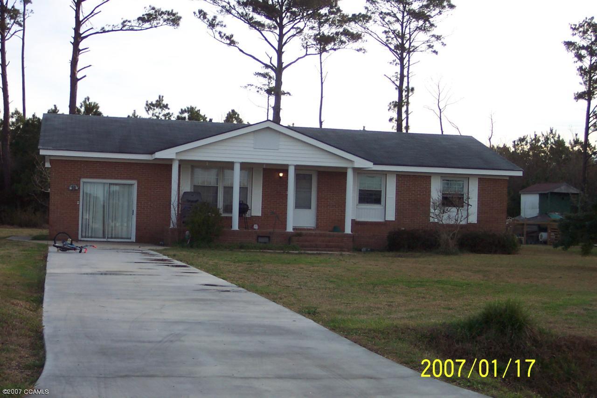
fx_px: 1045
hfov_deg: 31.9
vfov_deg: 21.6
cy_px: 199
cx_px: 298
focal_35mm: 63
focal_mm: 13.3
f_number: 3.4
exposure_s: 1/500
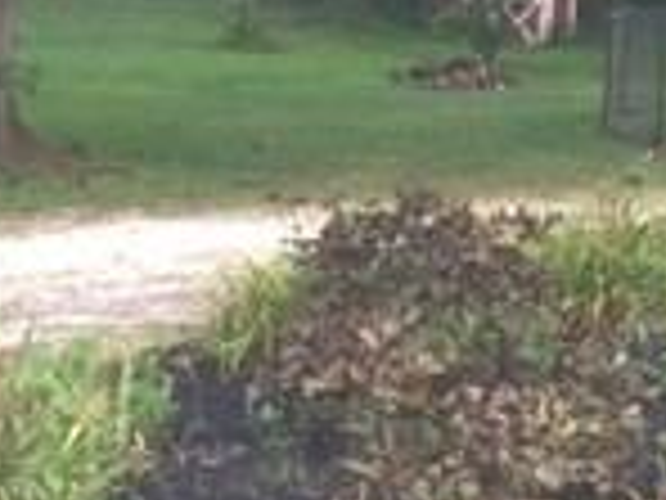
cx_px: 792
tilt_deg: +5.2
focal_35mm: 125
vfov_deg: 11.3
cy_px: -306
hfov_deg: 15.2
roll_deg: -3.8
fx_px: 2405
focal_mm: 4.15
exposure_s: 1/120
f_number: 2.2
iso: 32
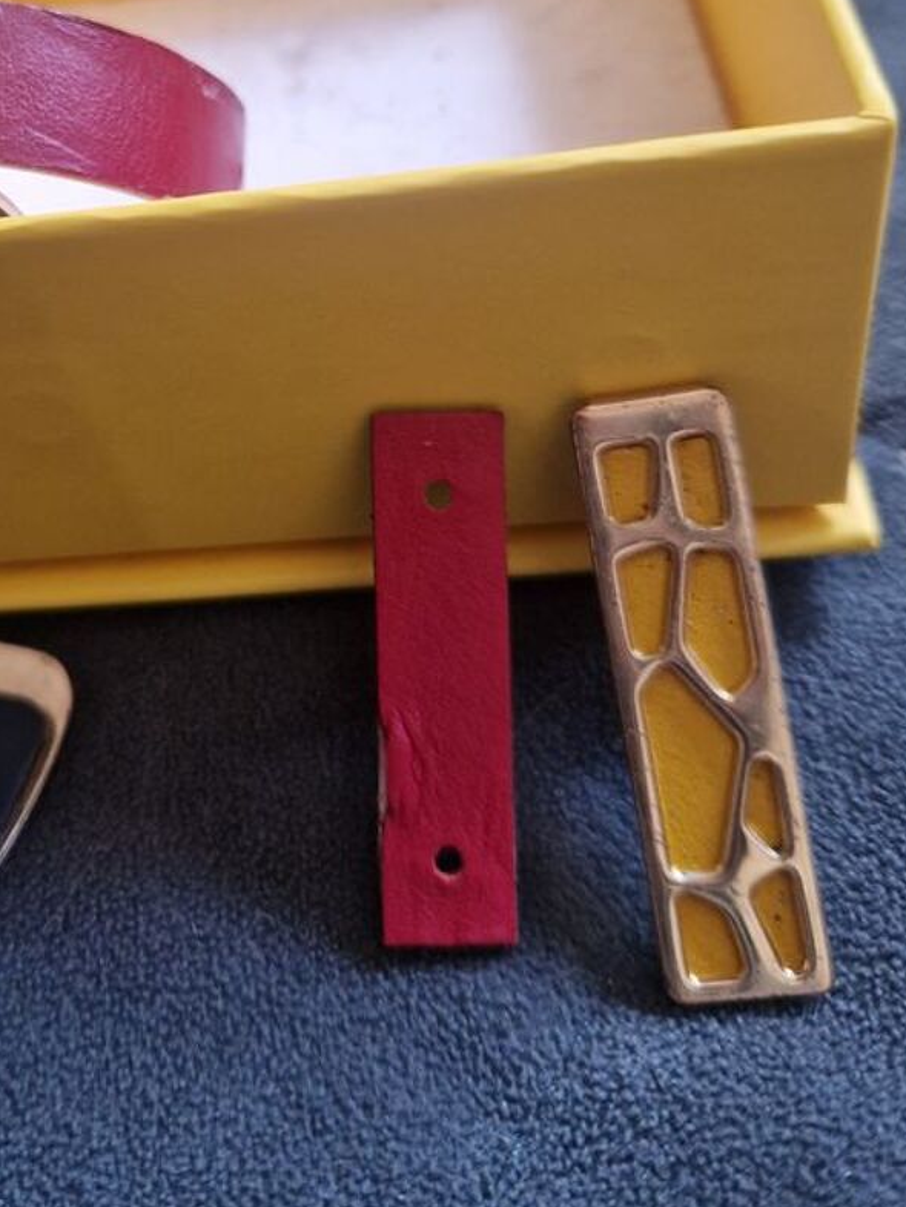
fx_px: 1360
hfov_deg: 35.6
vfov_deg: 46.4
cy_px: 323
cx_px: 174
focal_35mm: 39
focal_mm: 5.4
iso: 500
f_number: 1.8
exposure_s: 1/33
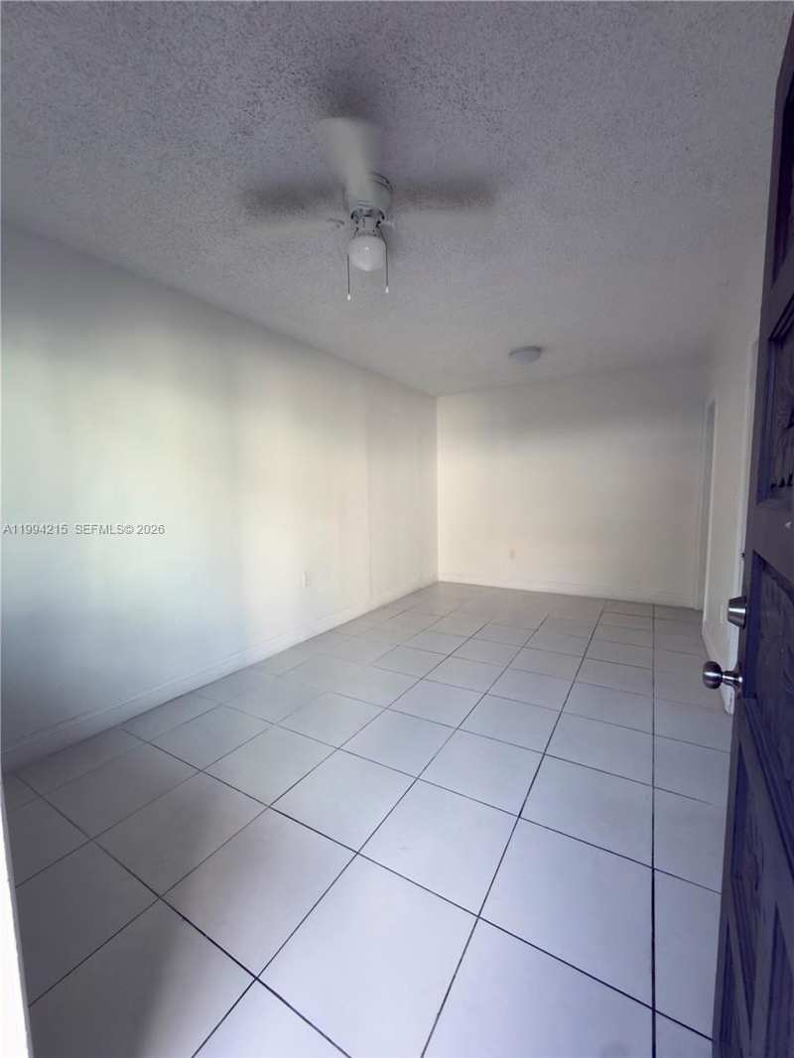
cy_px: 529
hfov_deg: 85.7
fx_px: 428
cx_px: 397
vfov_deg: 102.1
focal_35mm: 14
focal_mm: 2.22
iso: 64
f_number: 2.2
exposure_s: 1/79
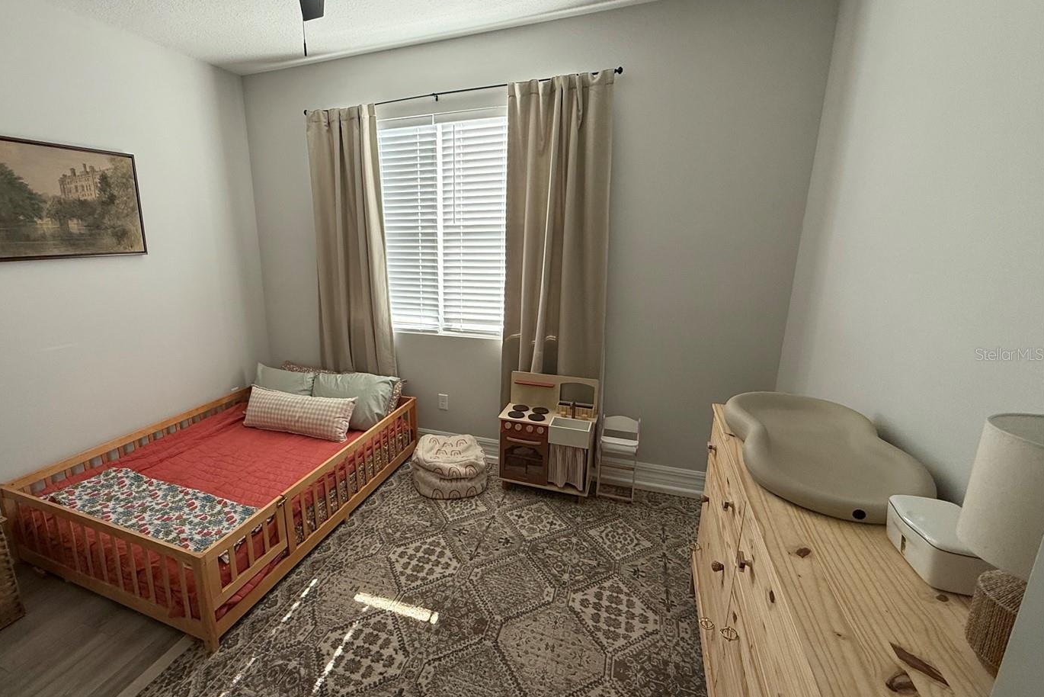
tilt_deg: -14.5
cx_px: 437
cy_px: 354
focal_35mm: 17
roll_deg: +0.6
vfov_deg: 70.5
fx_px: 493
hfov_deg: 92.5
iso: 200
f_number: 2.2
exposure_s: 1/99
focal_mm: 2.22
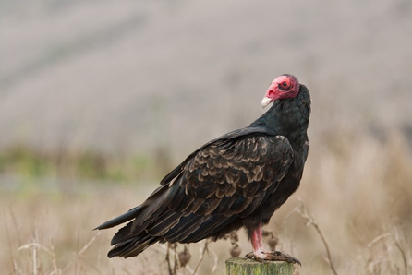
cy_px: 137
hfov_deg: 5.0
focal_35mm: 409
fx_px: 4684
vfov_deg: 3.4
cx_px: 207
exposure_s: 1/125
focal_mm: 270
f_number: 5.3
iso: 100
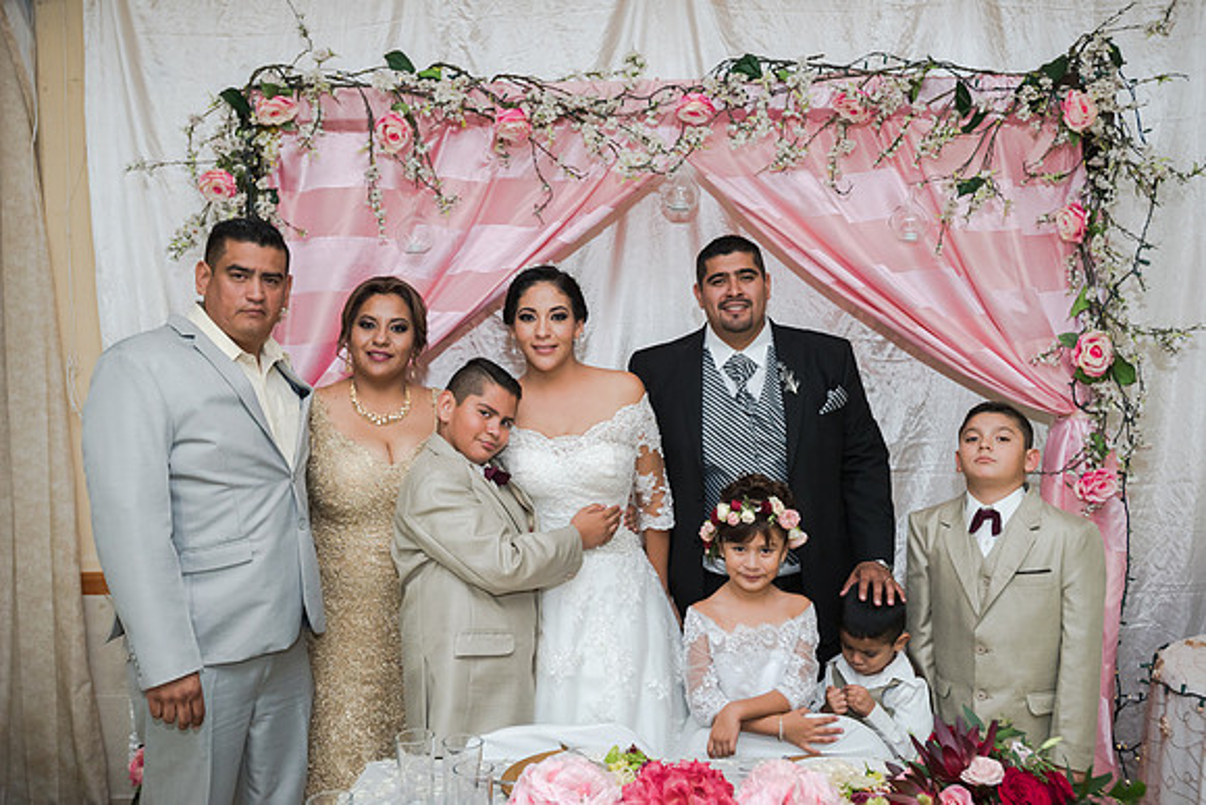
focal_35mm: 32
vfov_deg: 41.1
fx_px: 1072
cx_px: 603
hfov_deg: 58.7
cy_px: 402
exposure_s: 1/100
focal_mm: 32
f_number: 3.5
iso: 1600
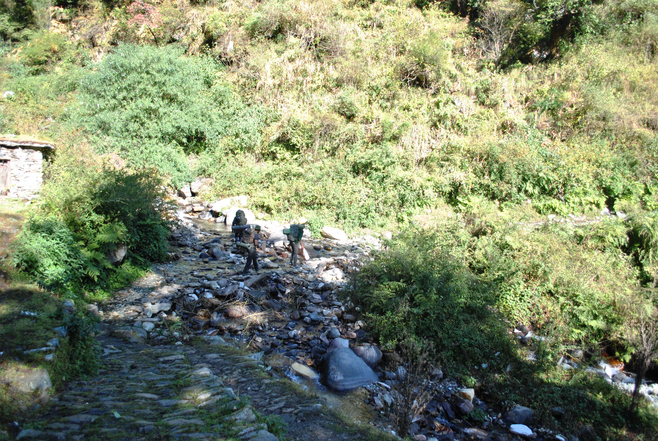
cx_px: 329
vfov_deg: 48.0
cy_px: 220
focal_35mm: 27
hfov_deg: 67.3
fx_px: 494
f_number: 3.5
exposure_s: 1/500
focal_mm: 18
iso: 360
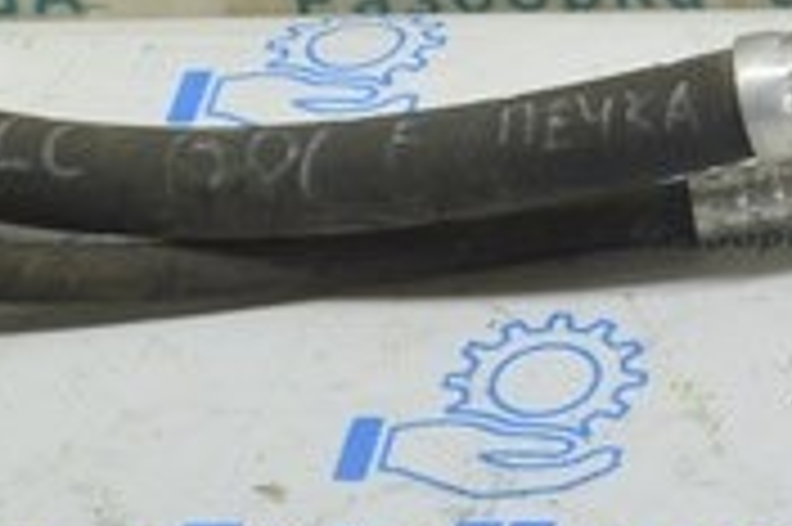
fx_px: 3451
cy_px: -326
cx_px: 1134
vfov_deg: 8.5
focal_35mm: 157
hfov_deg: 12.5
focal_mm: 18
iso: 400
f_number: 5.6
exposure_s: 1/20
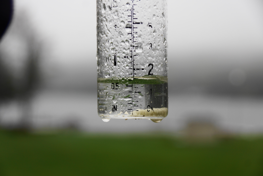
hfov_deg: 22.6
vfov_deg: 15.2
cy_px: 88
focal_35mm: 90
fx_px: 657
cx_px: 132
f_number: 5
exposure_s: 1/100
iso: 160
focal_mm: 60
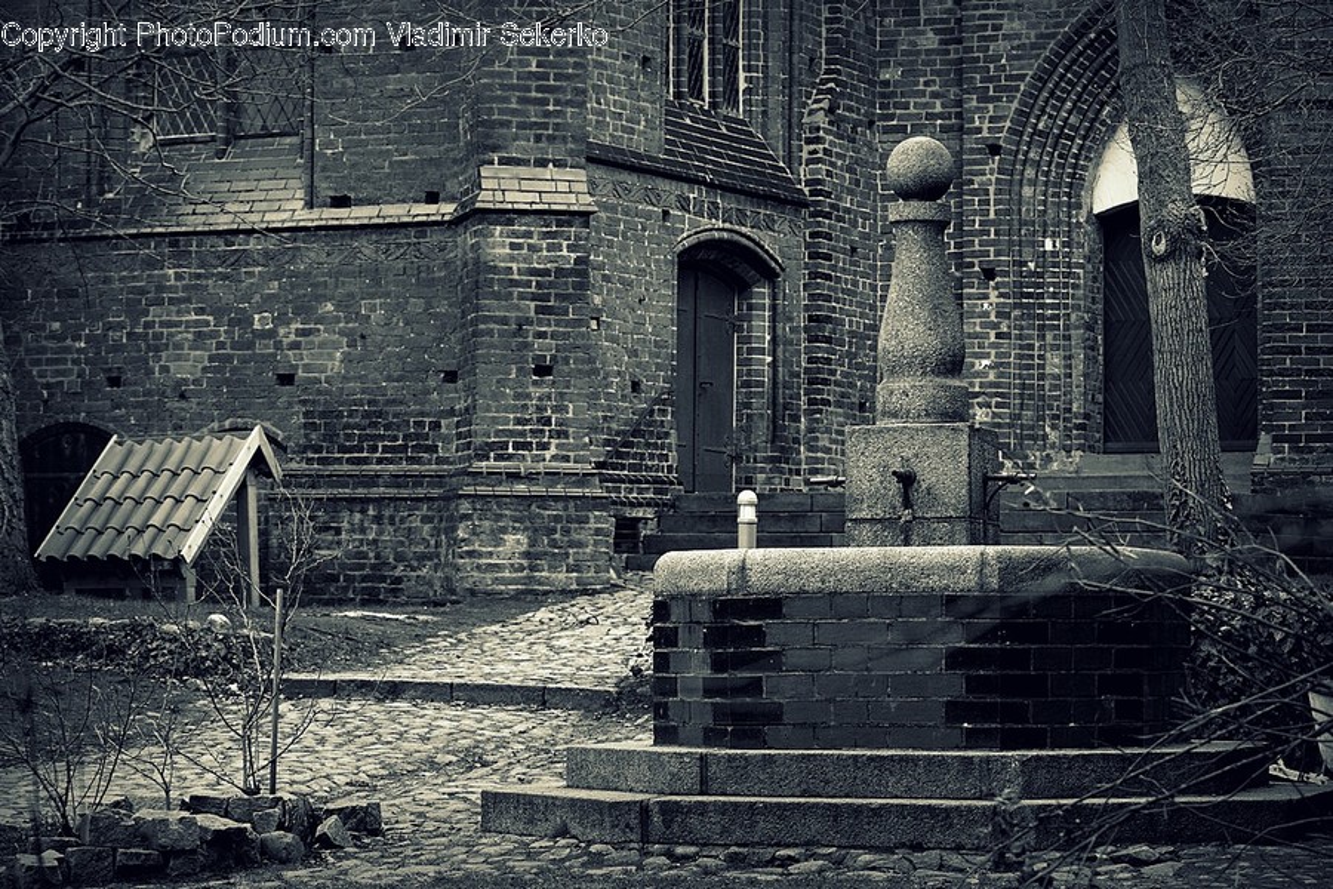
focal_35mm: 105
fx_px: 3888
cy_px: 444
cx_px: 666
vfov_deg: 13.0
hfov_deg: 19.5
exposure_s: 1/60
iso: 160
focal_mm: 70
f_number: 5.6
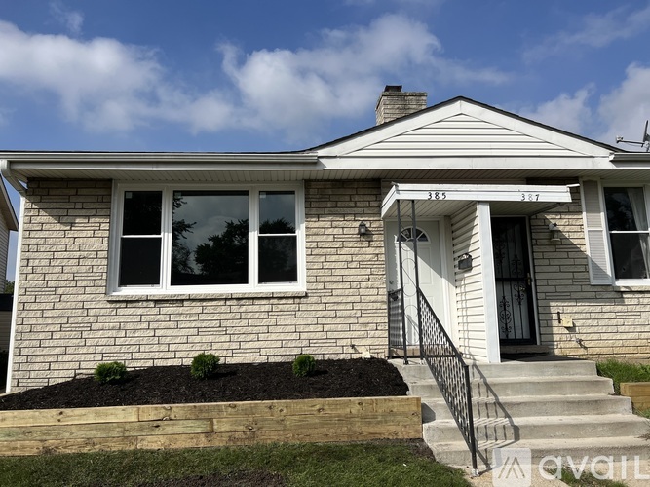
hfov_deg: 67.3
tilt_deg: +8.4
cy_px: 244
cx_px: 325
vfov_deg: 53.0
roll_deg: +1.3
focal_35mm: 26
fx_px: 488
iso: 50
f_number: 1.5
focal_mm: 5.7
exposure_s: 1/8000
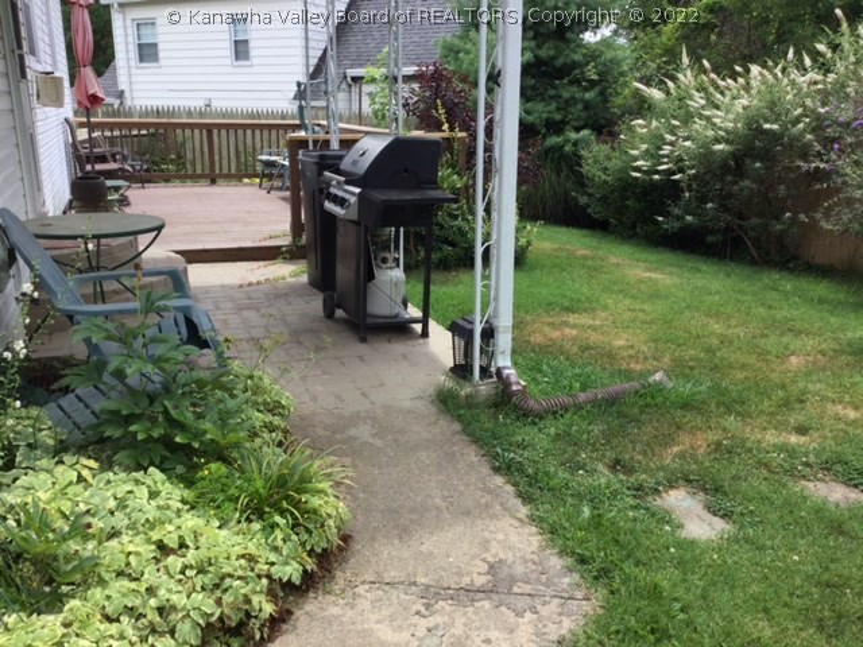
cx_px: 432
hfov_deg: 58.4
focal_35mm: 31
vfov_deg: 45.4
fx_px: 773
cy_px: 324
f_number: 2.4
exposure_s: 1/512
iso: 25
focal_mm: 3.3
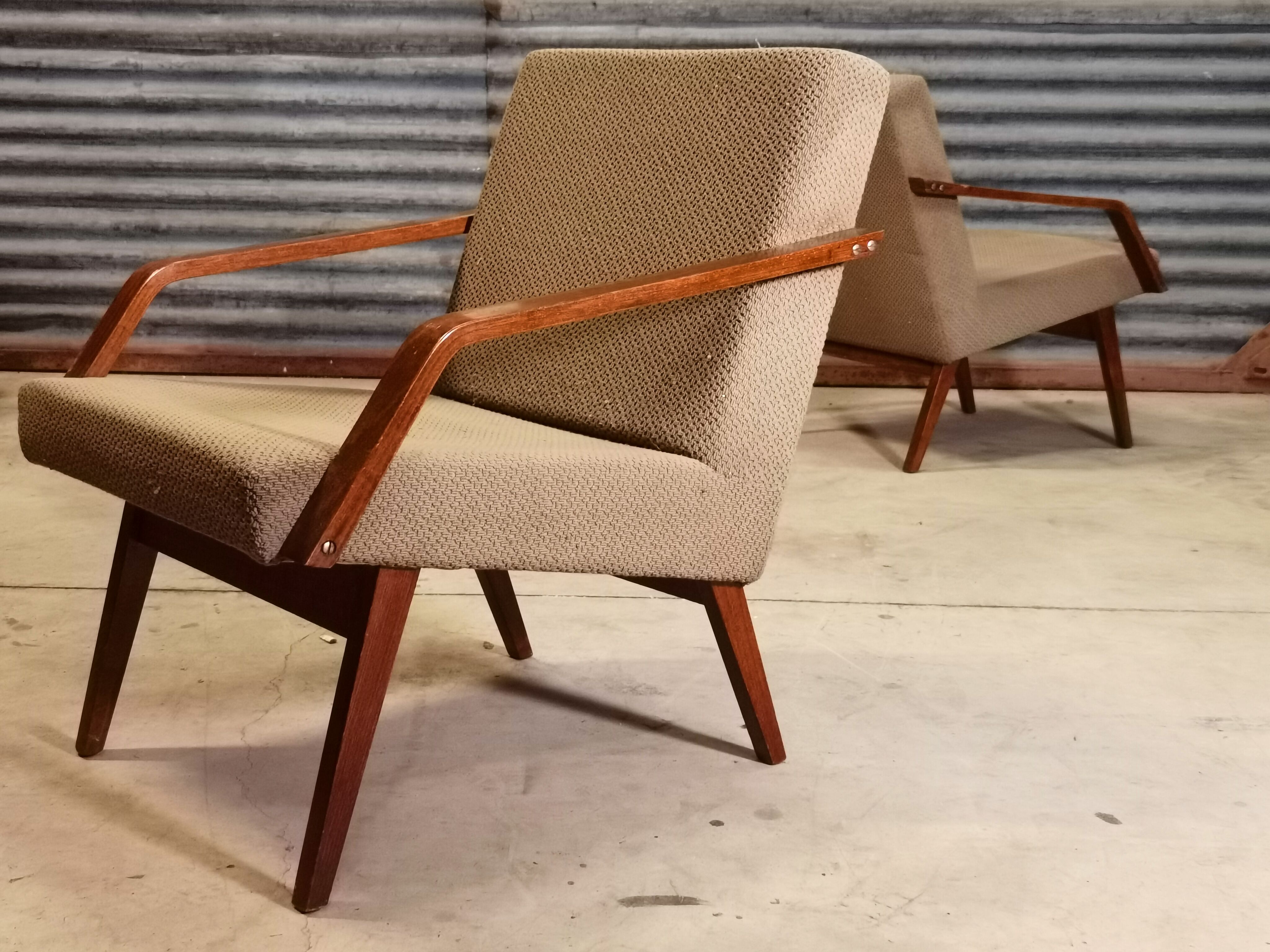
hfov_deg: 41.2
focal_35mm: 46
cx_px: 635
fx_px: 1688
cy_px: 476
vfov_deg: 31.5
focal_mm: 6.71
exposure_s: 1/33.3
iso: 640
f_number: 1.9
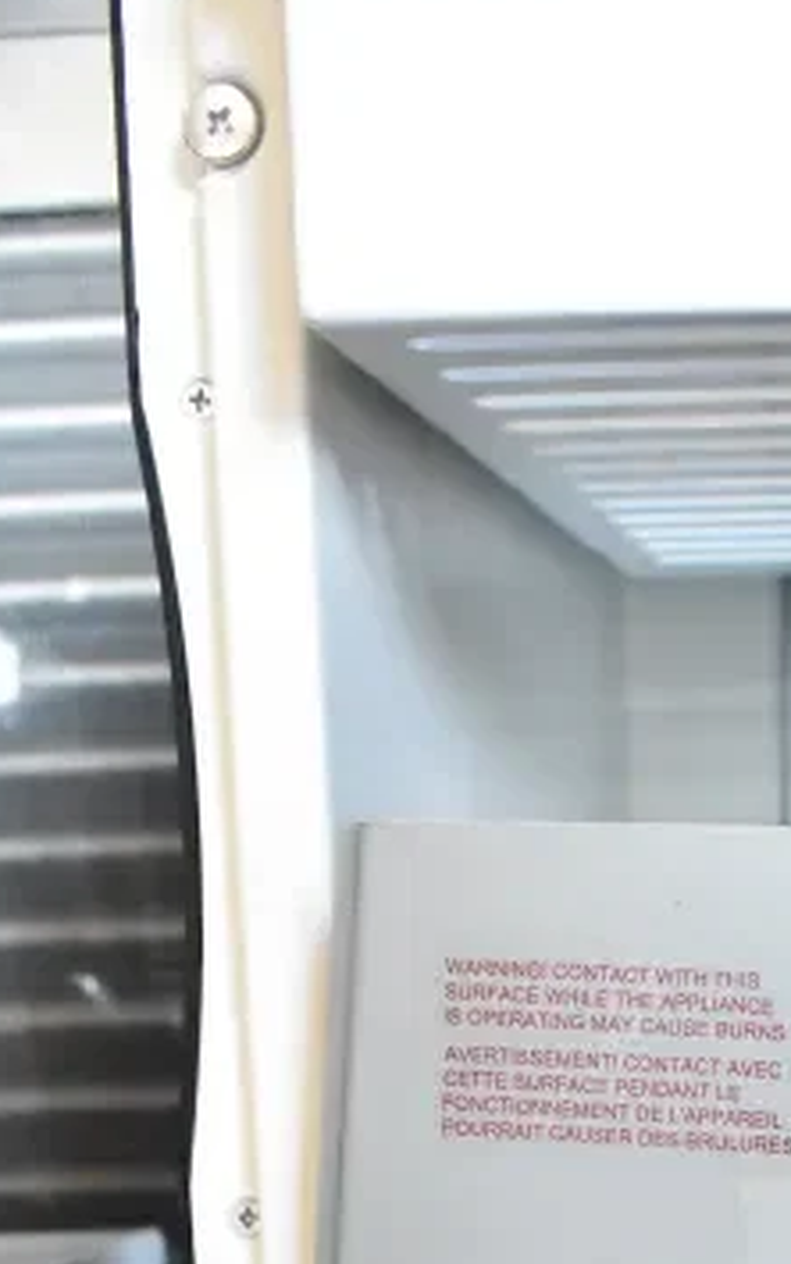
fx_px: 2448
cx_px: 1051
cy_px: 1462
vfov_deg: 26.2
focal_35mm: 71
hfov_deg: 17.2
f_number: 5.6
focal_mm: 18
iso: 6400
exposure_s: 1/125
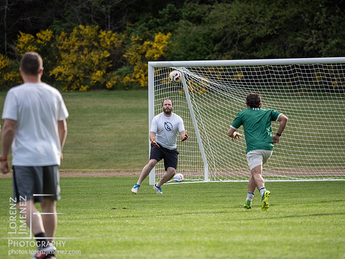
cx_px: 172
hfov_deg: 6.6
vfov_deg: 5.0
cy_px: 130
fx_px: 2990
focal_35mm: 300
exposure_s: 1/1250
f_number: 2.8
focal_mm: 150
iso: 250
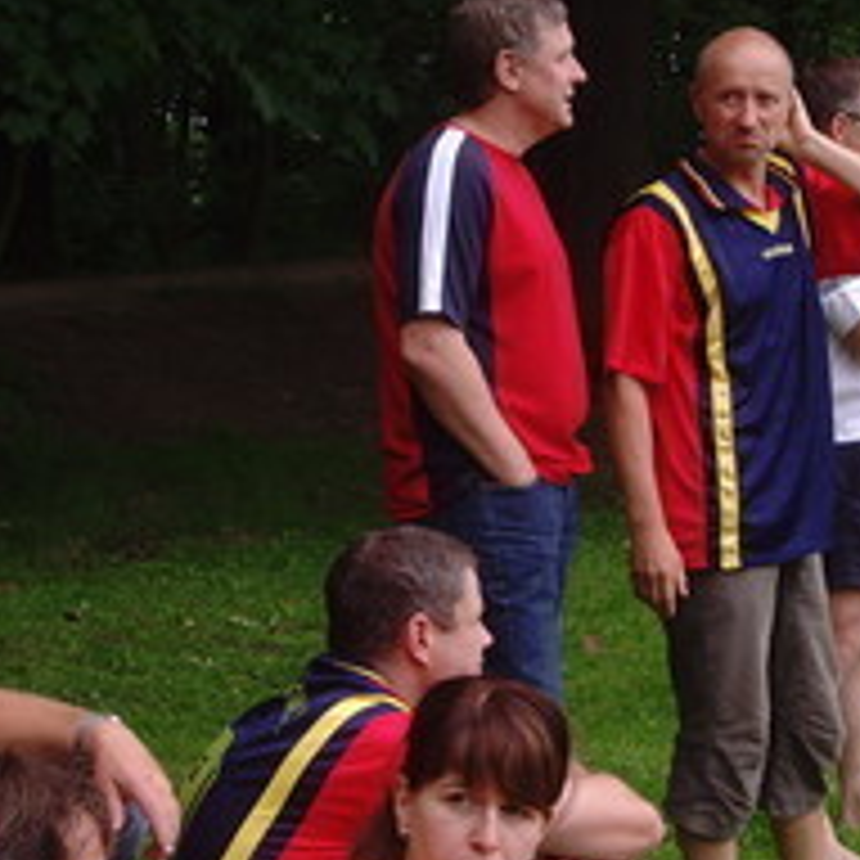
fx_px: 3907
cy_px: 543
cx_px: 473
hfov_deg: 12.6
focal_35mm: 139
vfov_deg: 12.6
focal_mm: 10.2
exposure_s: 1/180
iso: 80
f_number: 3.9
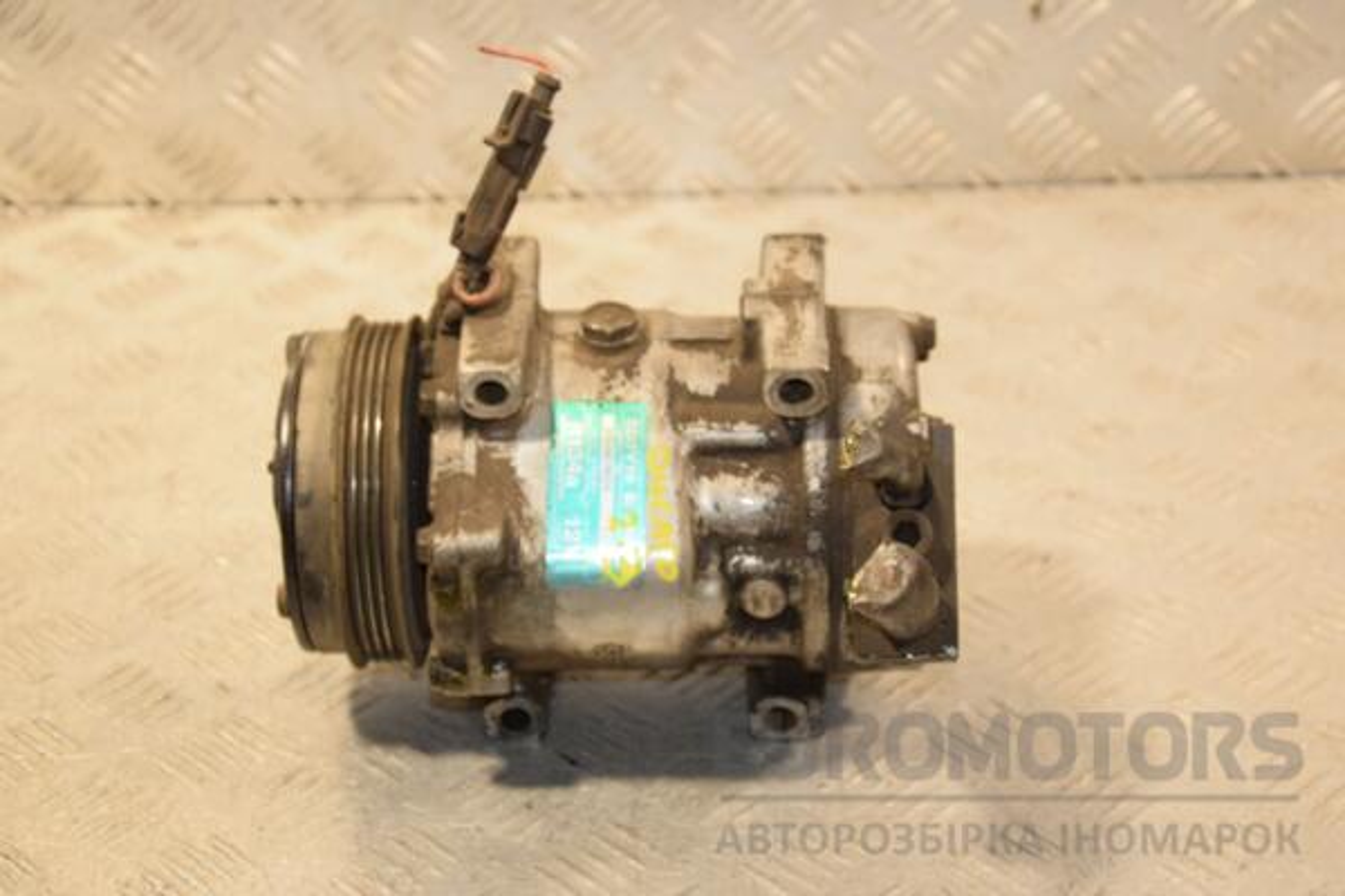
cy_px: 448
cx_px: 672
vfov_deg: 18.2
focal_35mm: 75
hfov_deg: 27.0
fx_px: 2802
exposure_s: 1/200
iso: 800
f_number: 5
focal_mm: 50
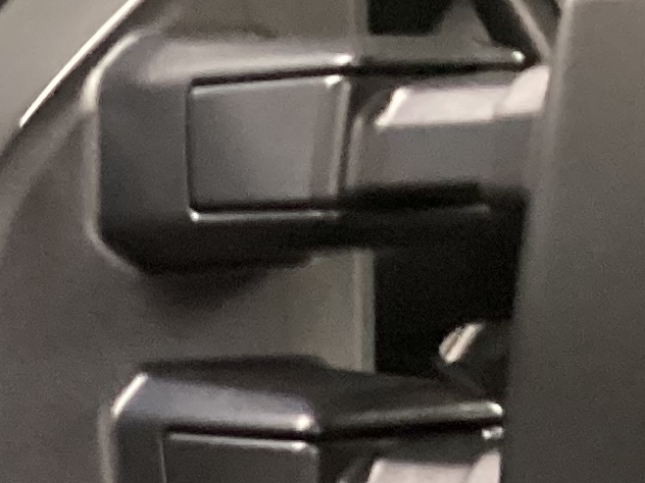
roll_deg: +0.8
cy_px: 1113
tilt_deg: -22.1
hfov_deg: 11.2
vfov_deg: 8.6
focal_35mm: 160
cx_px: -639
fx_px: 2981
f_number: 2.4
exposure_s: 1/25
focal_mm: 3.3
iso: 320
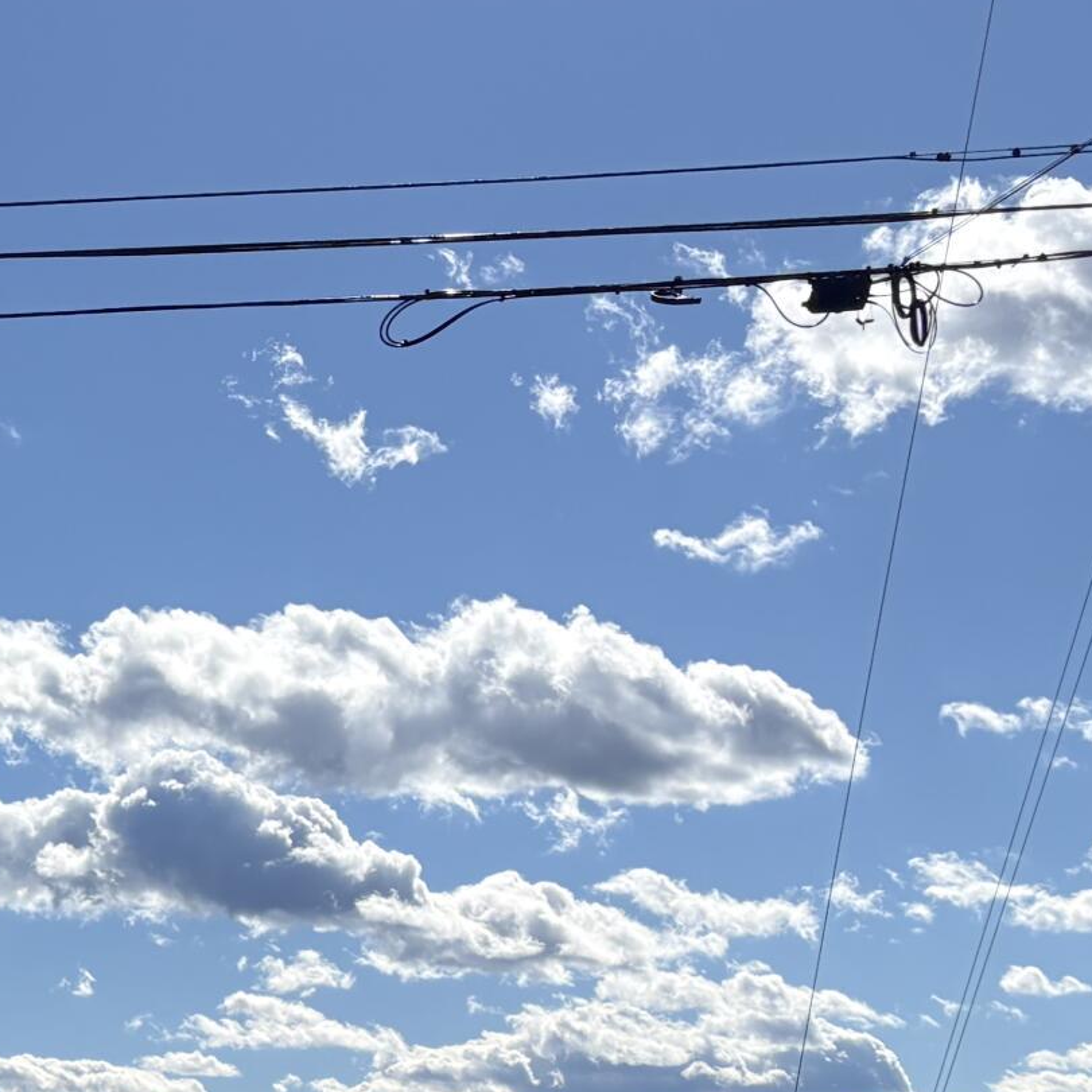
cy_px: 1026
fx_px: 3034
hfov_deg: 18.4
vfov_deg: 19.9
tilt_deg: +6.5
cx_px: -479
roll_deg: +0.6
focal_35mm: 85
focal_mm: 5.96
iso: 50
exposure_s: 1/11905
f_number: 1.6
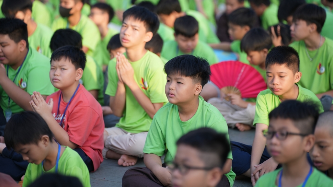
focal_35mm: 158
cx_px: 167
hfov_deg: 13.6
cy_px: 79
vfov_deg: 7.7
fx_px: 1395
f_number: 2.8
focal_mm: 150
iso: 320
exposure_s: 1/500
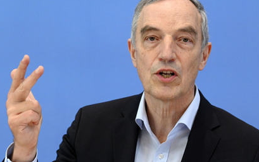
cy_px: 71
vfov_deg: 11.1
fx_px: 832
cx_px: 136
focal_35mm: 118
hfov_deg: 17.7
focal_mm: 105
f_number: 5.6
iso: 4000
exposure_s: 1/800
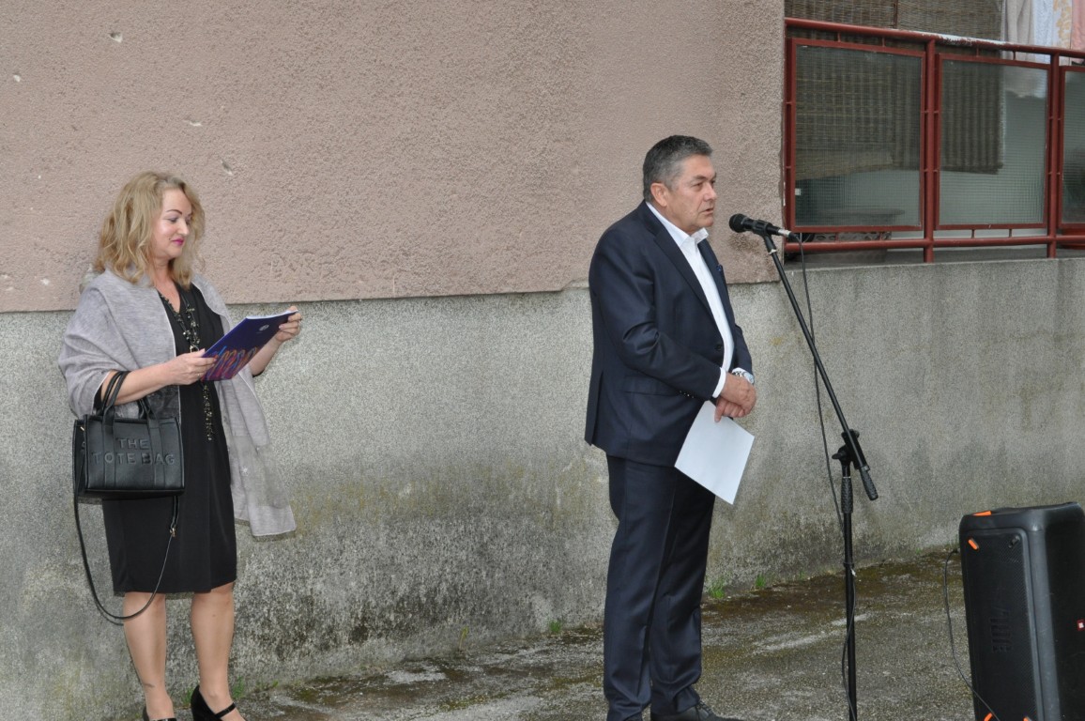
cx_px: 542
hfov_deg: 30.5
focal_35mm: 66
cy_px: 360
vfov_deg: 20.6
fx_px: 1987
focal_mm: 44
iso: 800
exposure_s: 1/200
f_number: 9
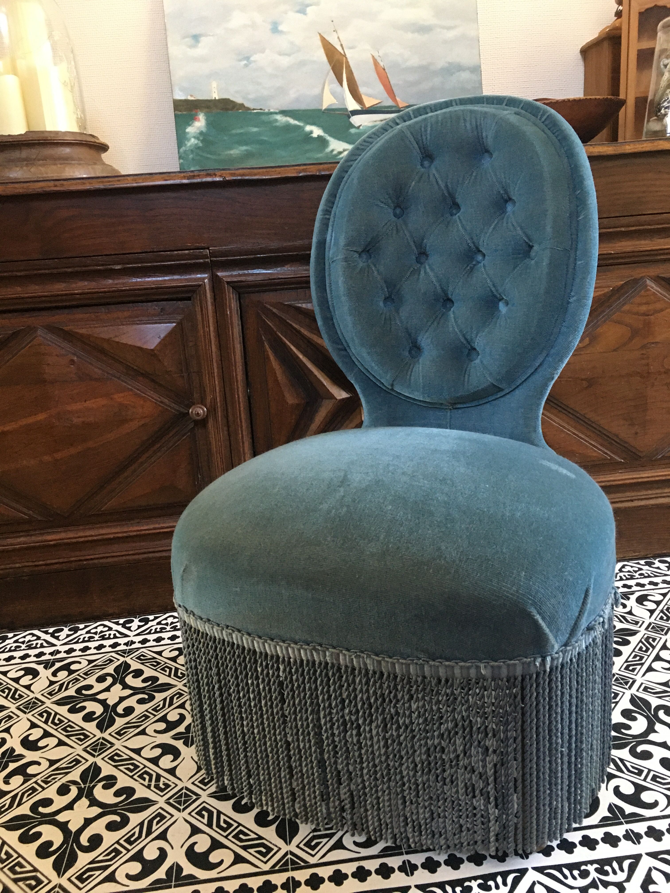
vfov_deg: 61.7
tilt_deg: -16.3
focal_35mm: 29
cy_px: 446
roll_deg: +3.9
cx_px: 335
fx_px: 748
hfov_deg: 48.2
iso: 250
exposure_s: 1/17
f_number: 2.2
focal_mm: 4.15
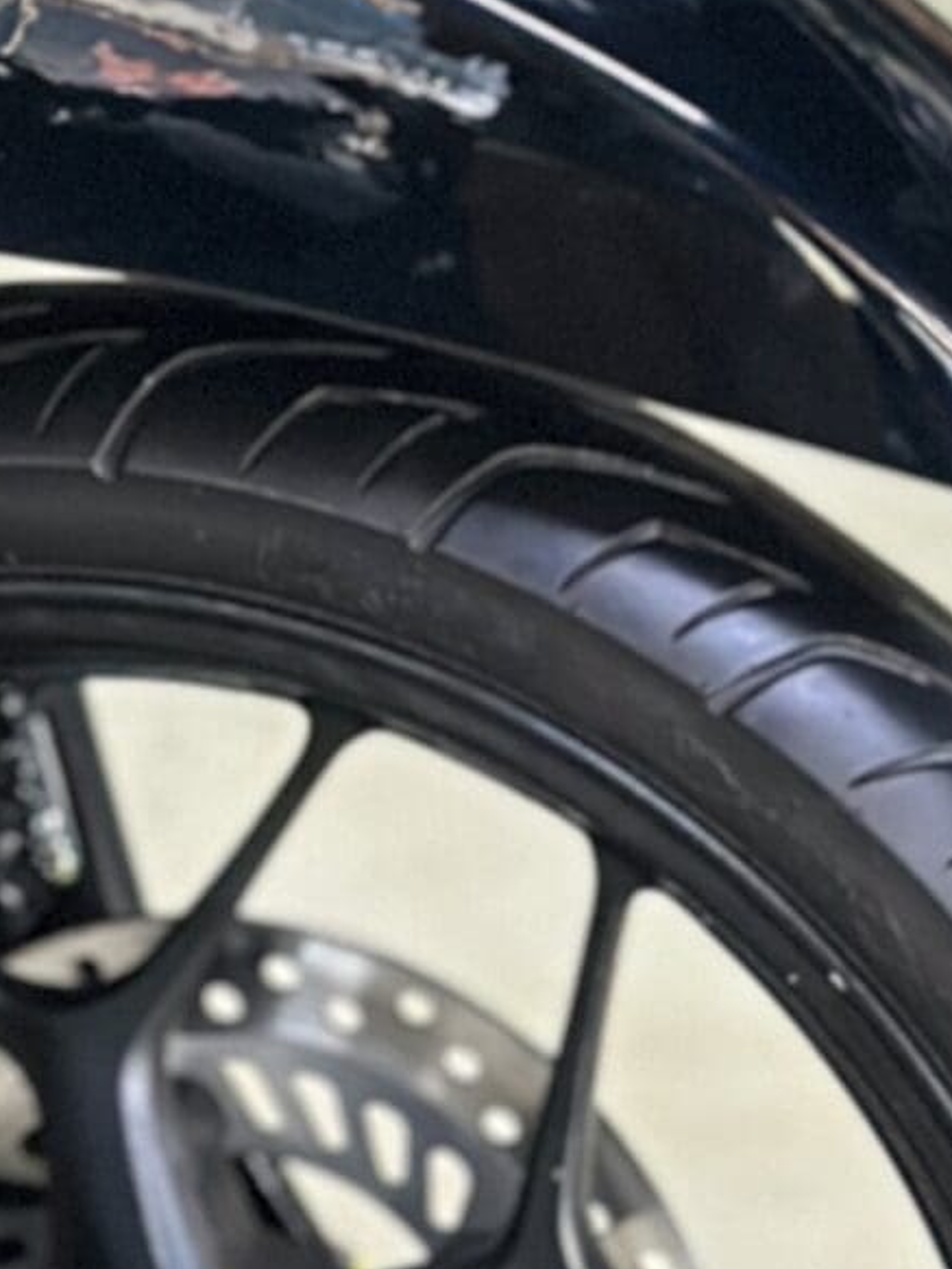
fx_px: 7731
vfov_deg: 9.3
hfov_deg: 7.0
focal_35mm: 211
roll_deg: -9.7
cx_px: -357
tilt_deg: -19.6
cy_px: -238
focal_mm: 6.86
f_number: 1.78
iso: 640
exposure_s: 1/33
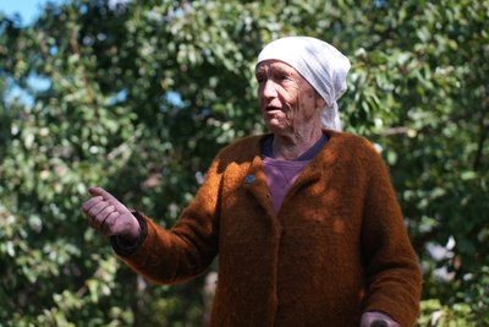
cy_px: 164
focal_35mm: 65
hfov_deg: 30.9
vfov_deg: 20.9
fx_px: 883
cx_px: 244
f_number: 2.8
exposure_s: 1/800
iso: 1600
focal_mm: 65
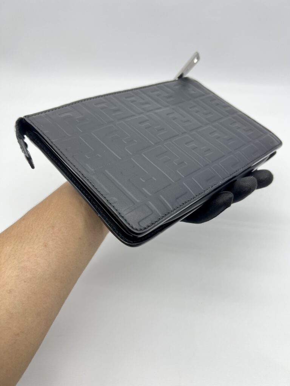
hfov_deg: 53.1
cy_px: 193
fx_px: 290
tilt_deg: -47.2
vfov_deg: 67.3
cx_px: 145
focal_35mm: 26
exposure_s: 1/100
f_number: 1.5
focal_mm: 5.7
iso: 50
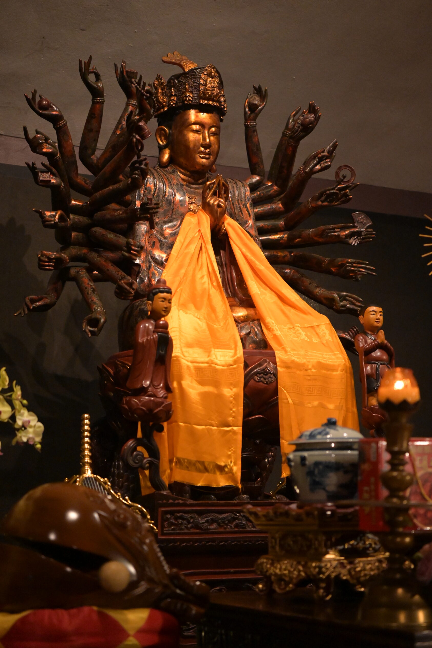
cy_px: 325
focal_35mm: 71
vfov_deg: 28.5
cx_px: 214
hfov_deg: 19.2
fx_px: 1278
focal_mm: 70
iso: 10000
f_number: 2.8
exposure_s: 1/500
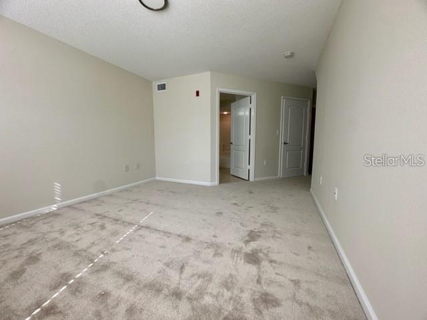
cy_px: 160
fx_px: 173
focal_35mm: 14
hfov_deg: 102.1
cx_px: 214
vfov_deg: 85.7
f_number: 2.2
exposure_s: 1/130
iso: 40
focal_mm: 2.22
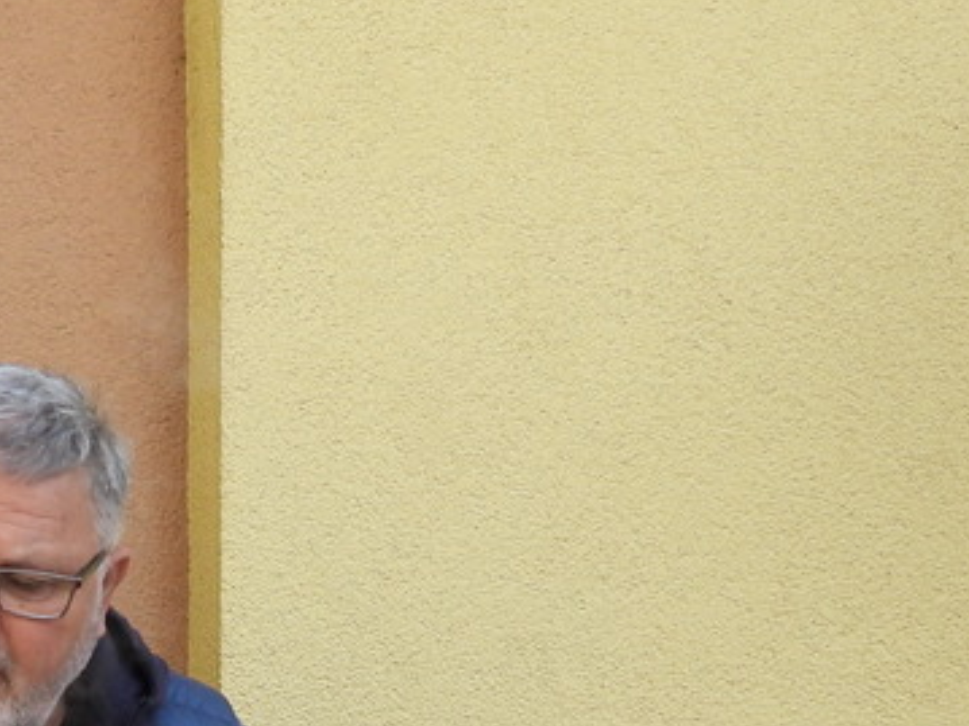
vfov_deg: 9.7
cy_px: 1142
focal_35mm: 147
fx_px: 4114
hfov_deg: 13.2
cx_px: -11
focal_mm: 7.9
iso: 100
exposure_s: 1/320
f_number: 3.2
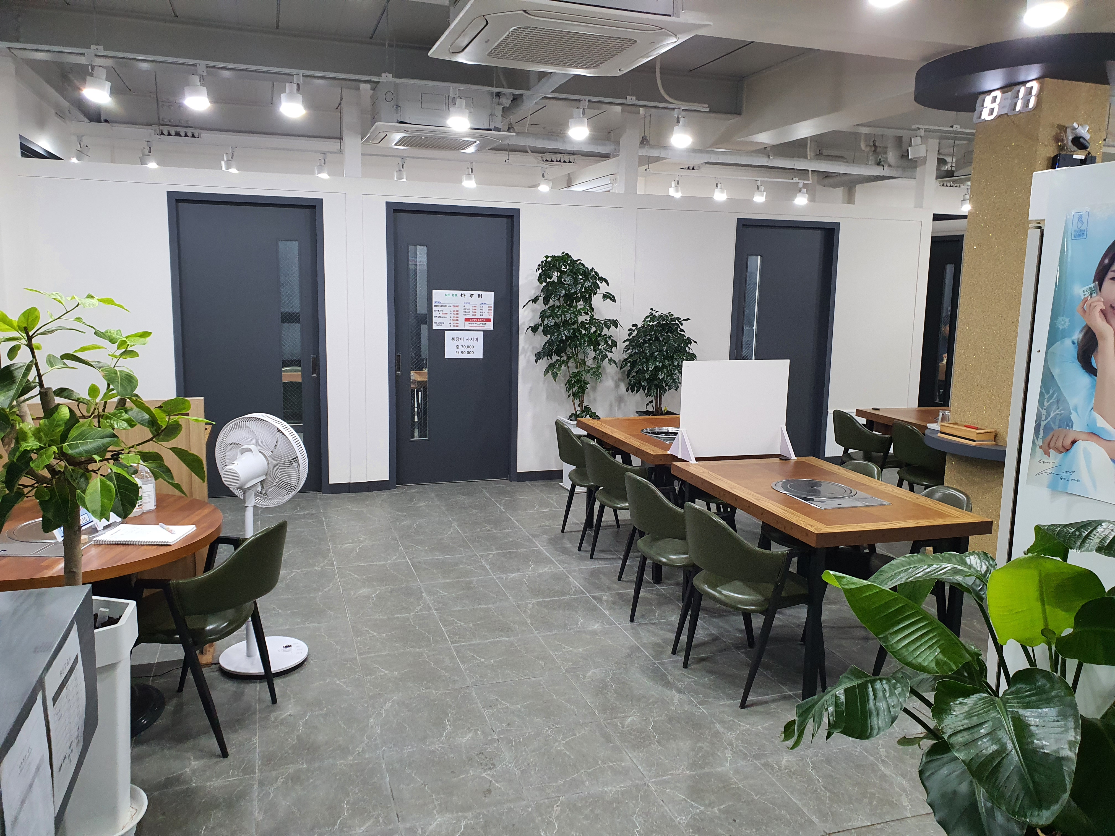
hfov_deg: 67.3
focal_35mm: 26
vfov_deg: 53.1
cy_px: 418
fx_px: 837
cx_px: 558
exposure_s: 1/40
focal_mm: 4.3
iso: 250
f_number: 2.4
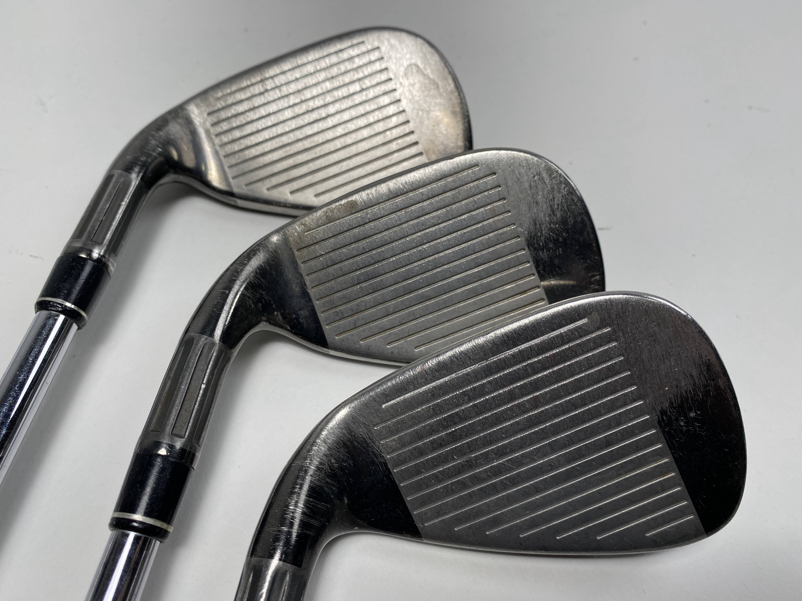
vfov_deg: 51.3
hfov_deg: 65.3
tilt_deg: -57.3
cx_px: 409
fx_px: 626
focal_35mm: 27
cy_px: 296
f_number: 1.8
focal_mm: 4.25
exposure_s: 1/441
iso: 32
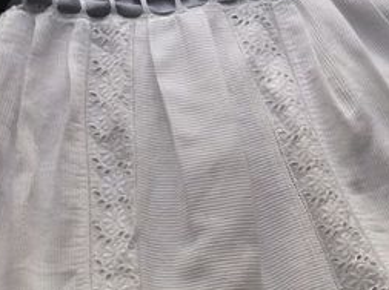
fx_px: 1088
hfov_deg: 20.3
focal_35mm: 97
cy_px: 186
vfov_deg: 15.2
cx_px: 221
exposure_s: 1/320
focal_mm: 5.8
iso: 400
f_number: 2.8
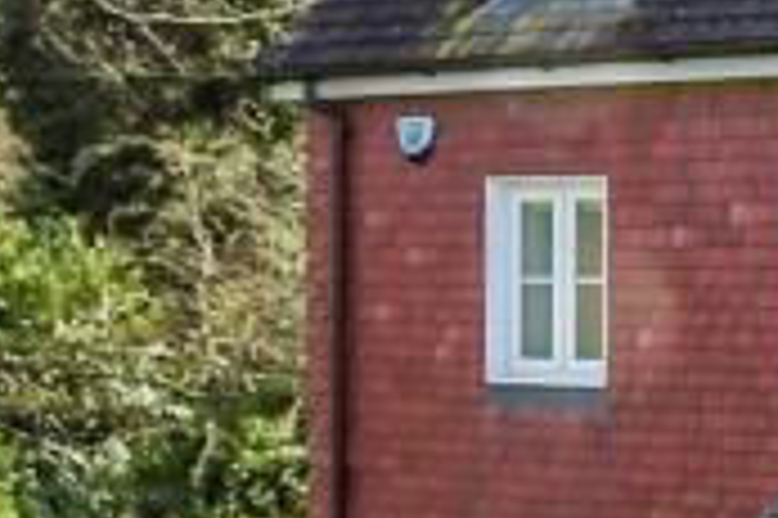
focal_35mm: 89
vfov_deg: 15.1
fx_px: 1922
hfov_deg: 18.1
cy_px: 489
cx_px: 1408
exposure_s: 1/640
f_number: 8
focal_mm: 10
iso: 400
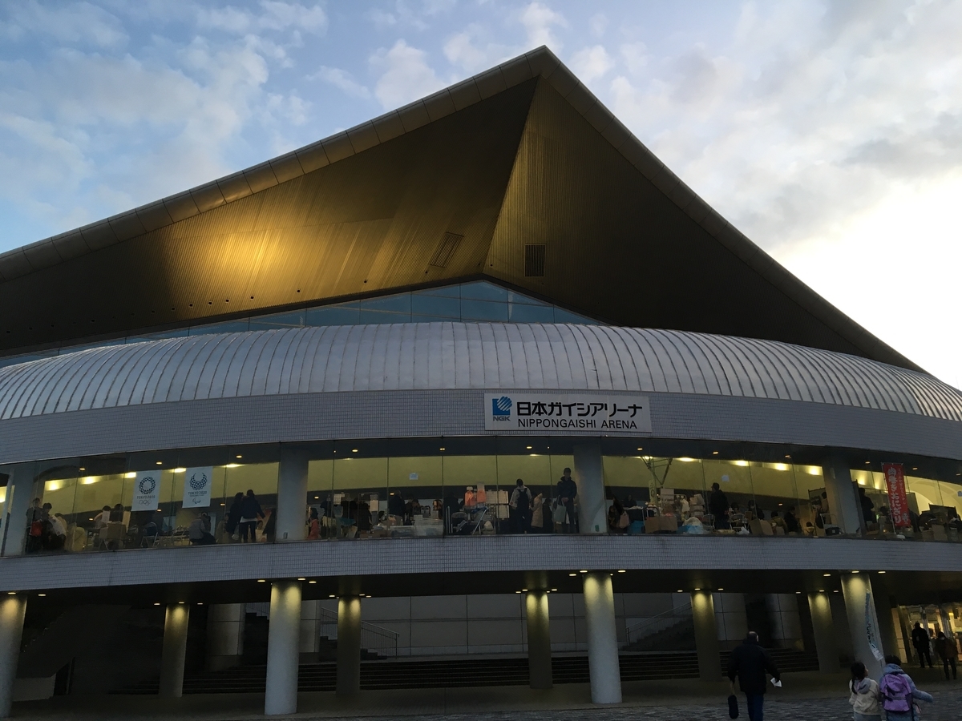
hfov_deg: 61.7
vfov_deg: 48.2
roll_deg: +1.4
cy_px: 360
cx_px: 481
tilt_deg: +19.6
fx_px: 806
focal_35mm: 29
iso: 50
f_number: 2.2
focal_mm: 4.15
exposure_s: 1/30
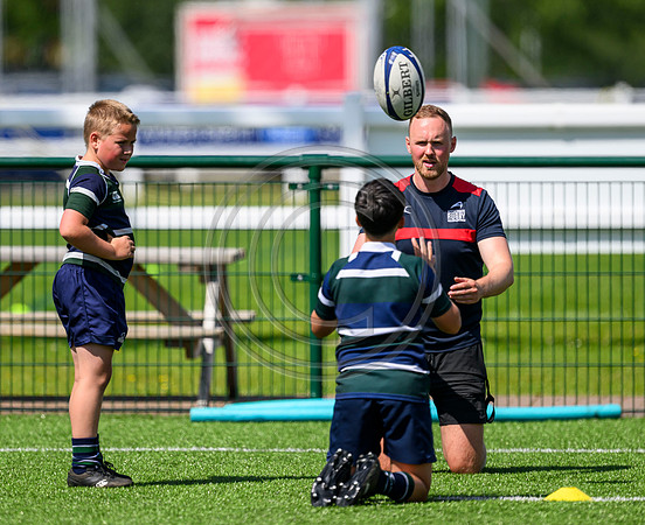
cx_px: 291
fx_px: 11096
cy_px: 226
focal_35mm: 577
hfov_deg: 3.3
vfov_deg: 2.7
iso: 250
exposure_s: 1/5000
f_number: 3.2
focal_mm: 400
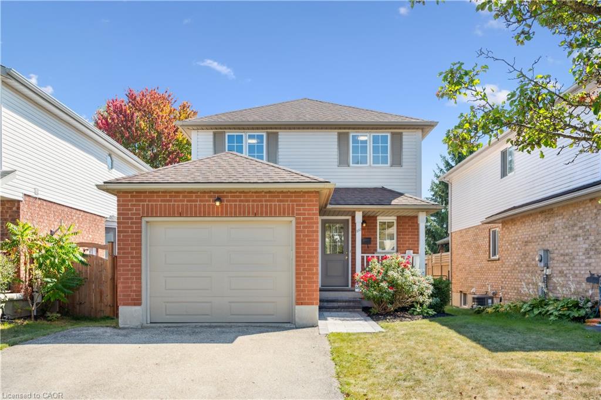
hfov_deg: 62.0
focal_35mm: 30
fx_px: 500
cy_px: 200
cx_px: 300
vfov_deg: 43.5
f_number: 8
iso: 200
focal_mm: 30
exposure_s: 1/800
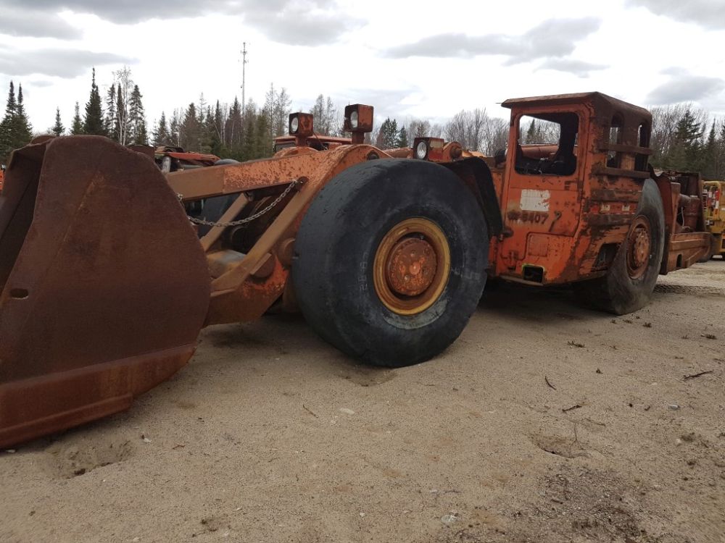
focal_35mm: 26
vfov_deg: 53.1
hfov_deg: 67.3
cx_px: 362
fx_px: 545
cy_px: 272
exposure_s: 1/970
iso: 40
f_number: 1.7
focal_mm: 4.2
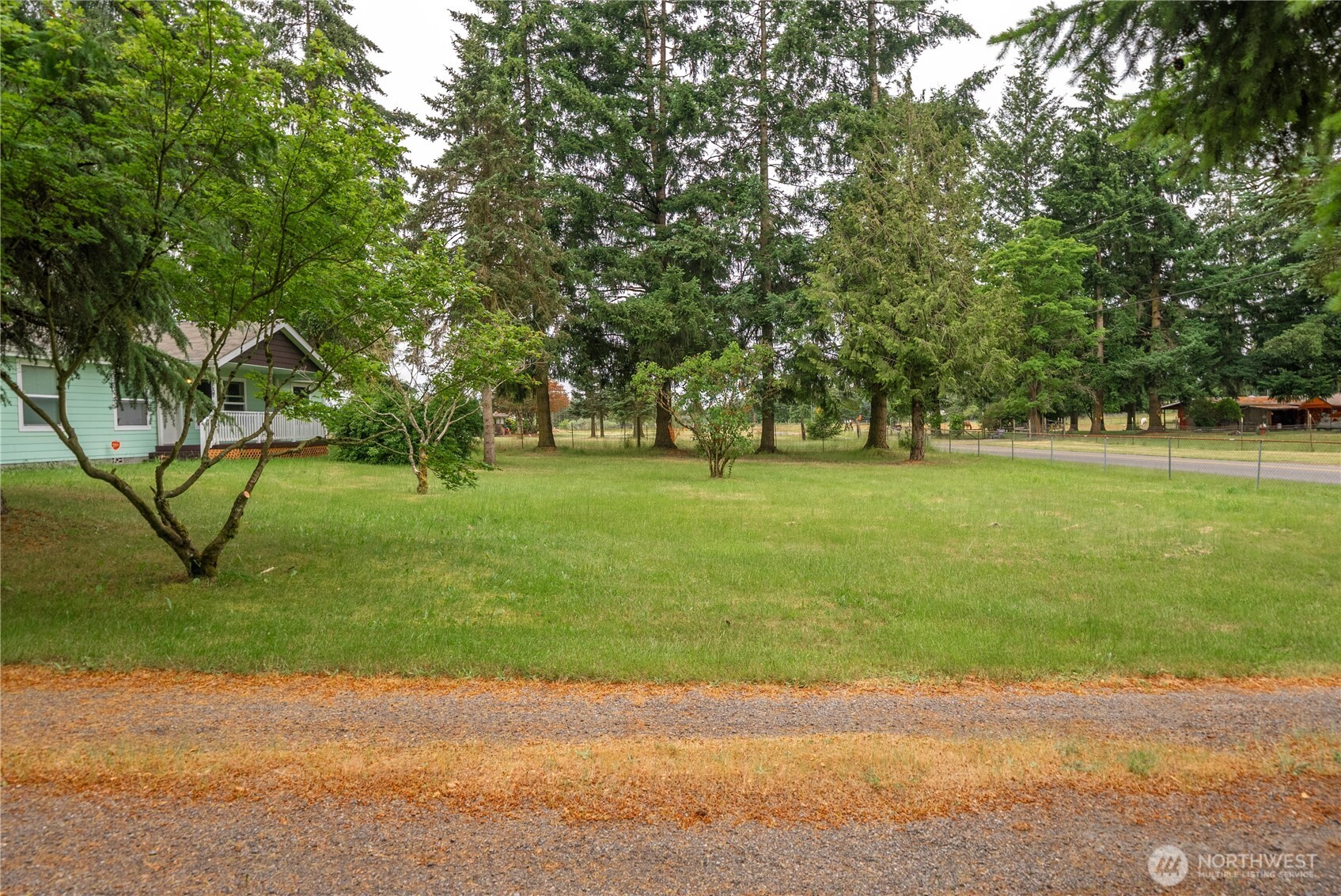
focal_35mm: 21
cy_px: 448
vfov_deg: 59.6
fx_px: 783
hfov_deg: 81.2
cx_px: 670
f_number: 7.1
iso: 160
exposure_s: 1/30
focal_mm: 21
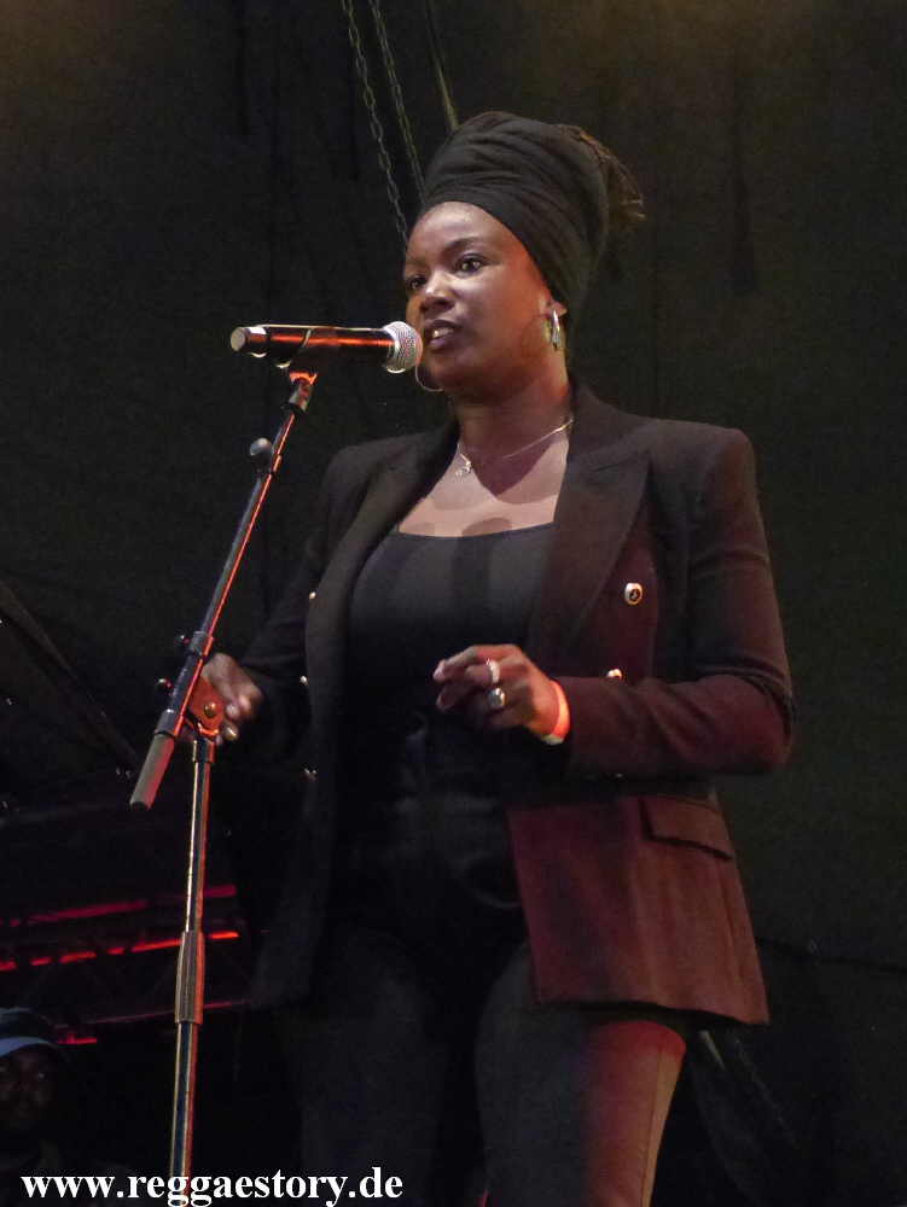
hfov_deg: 15.0
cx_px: 454
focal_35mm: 99
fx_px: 3456
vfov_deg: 19.8
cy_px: 604
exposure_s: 1/125
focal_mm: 17.8
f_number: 2.8
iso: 1600
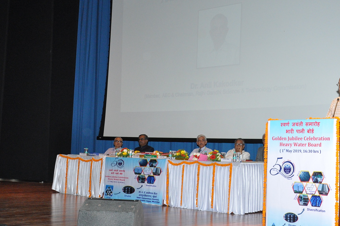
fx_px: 526
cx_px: 225
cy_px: 108
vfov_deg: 24.2
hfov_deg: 35.5
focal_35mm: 56
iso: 1600
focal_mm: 25
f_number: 5.6
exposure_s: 1/125
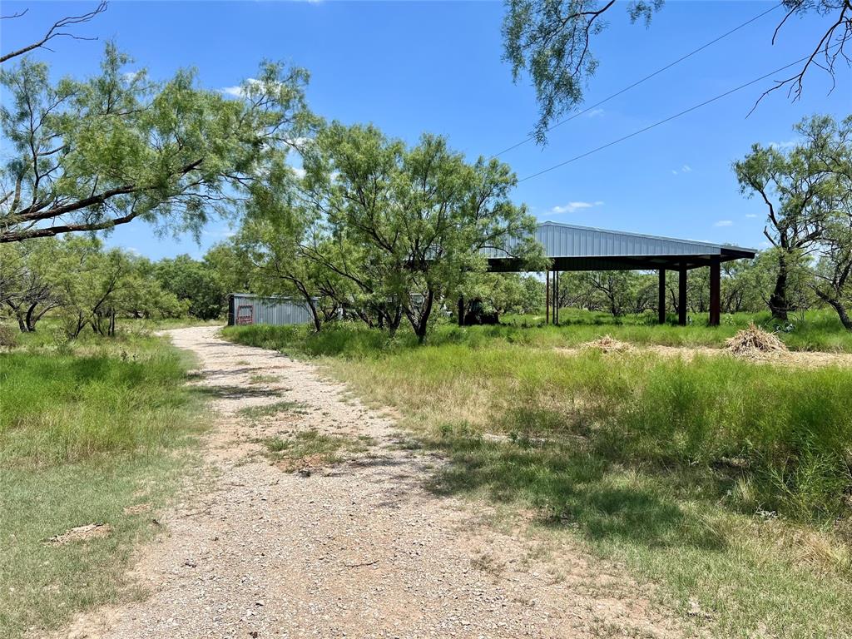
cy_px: 320
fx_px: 640
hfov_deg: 67.3
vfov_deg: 53.1
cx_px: 426
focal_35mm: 26
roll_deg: +0.0
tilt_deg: -1.8
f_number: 1.5
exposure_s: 1/4274
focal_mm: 5.7
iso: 50
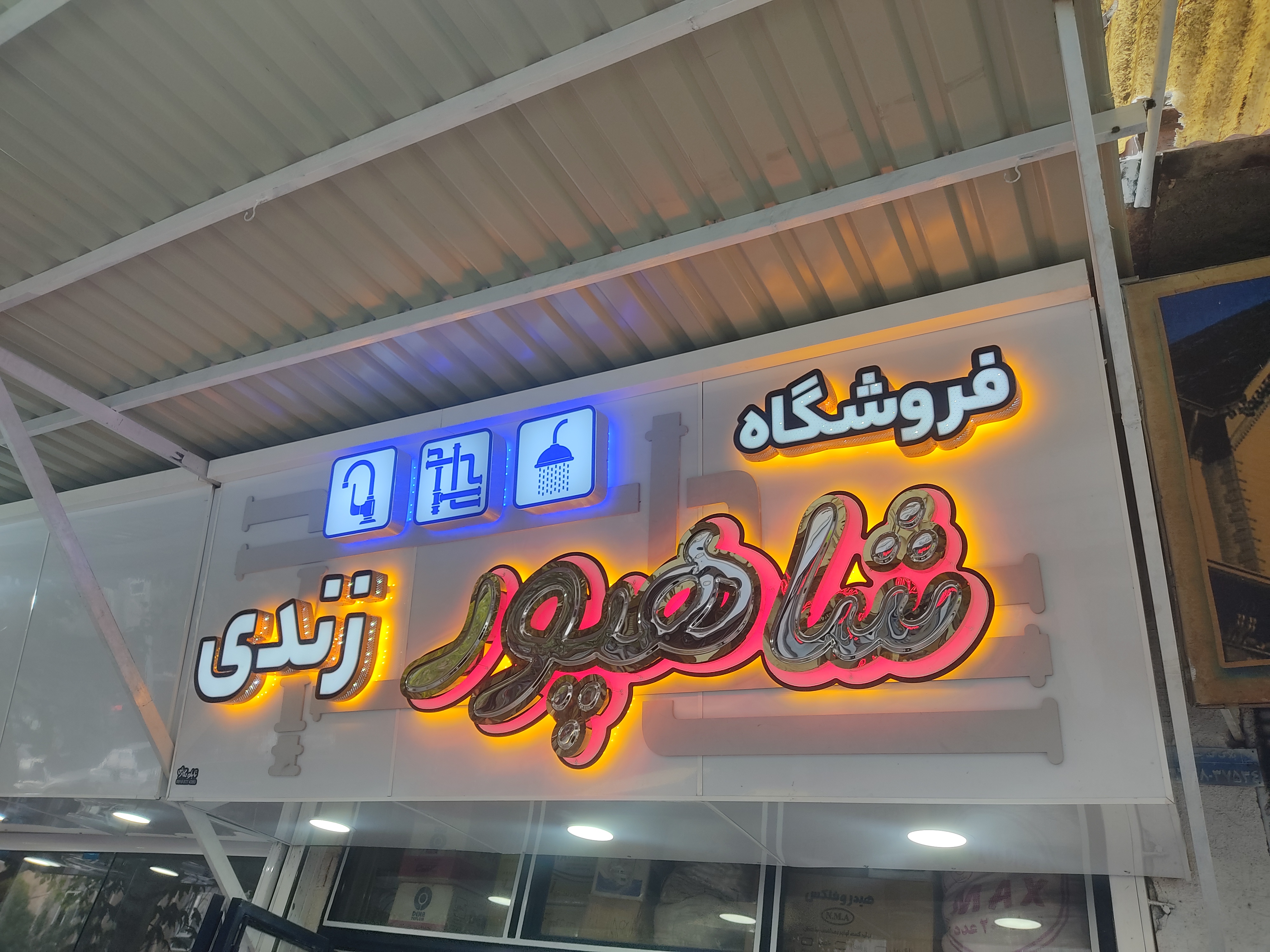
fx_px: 954
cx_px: 635
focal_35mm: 26
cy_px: 476
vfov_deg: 53.1
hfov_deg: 67.3
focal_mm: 4.74
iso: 100
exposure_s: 1/183
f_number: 1.79
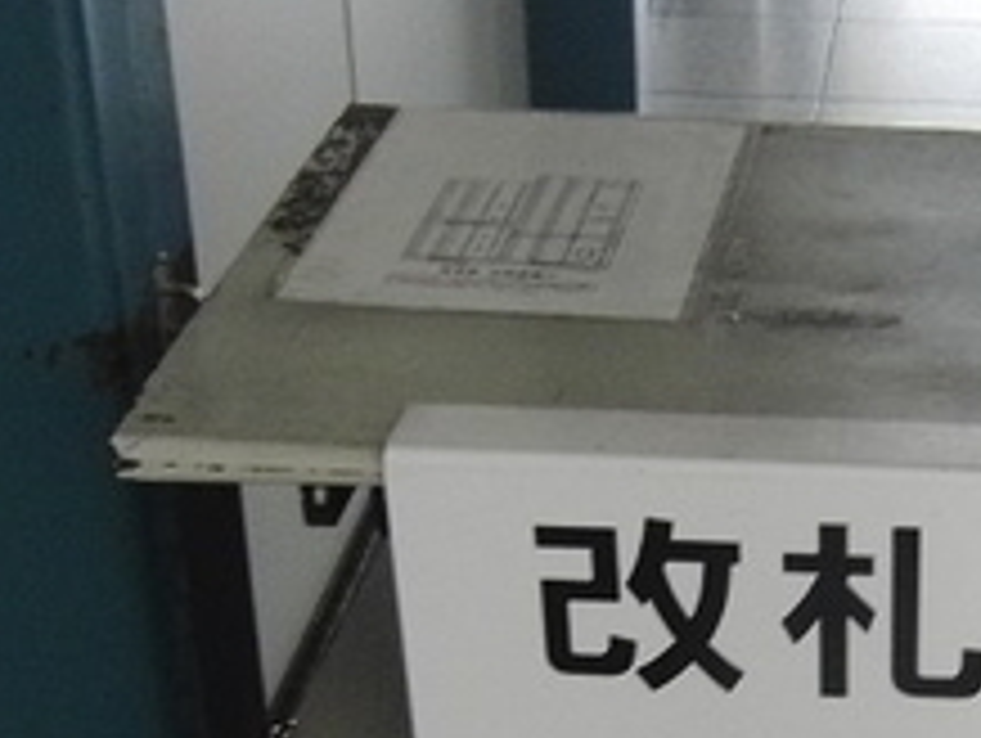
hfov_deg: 21.8
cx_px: 868
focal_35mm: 88
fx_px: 2497
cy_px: 720
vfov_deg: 16.5
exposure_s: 1/60
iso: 160
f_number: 3.2
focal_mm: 4.3
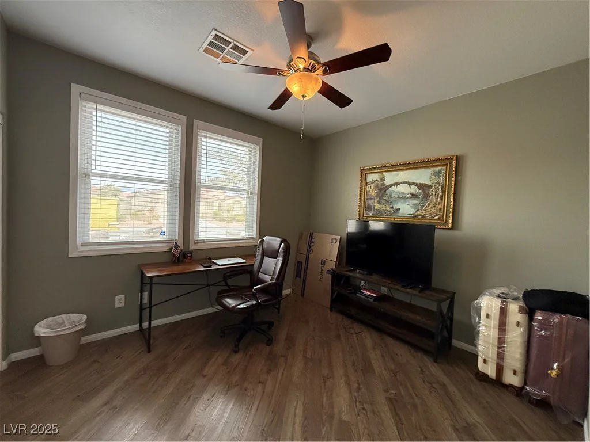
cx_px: 295
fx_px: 239
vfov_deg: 85.7
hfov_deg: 102.1
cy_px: 221
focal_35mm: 14
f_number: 2.2
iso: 500
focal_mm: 2.22
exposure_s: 1/120
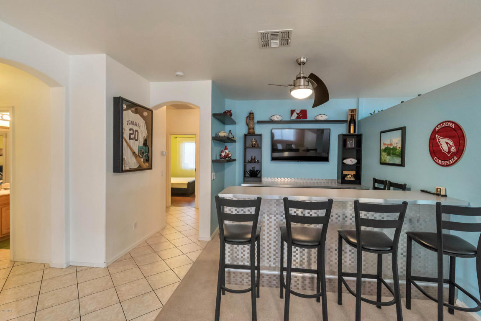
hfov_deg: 100.4
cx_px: 240
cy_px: 160
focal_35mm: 15
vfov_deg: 77.3
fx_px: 200
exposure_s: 1/100
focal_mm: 15
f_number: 5.6
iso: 3200
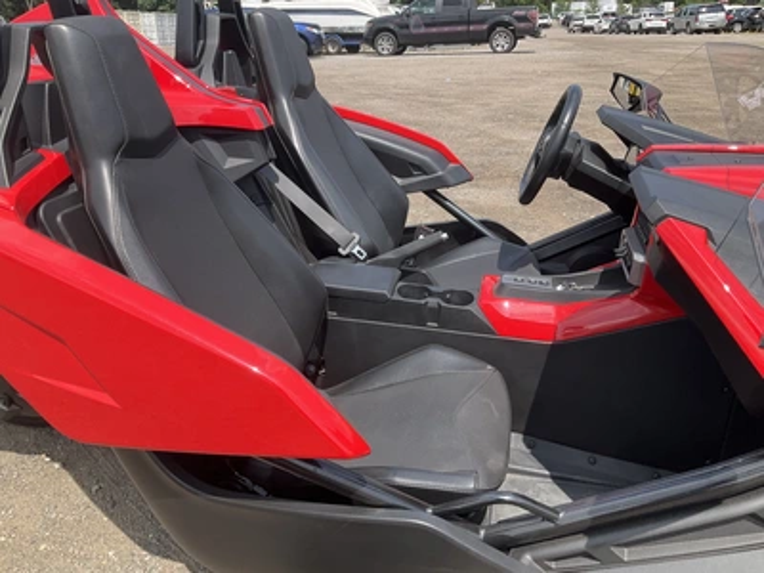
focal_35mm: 29
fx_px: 640
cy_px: 286
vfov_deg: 48.2
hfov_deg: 61.7
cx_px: 382
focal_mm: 3
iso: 25
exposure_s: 1/842
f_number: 1.8
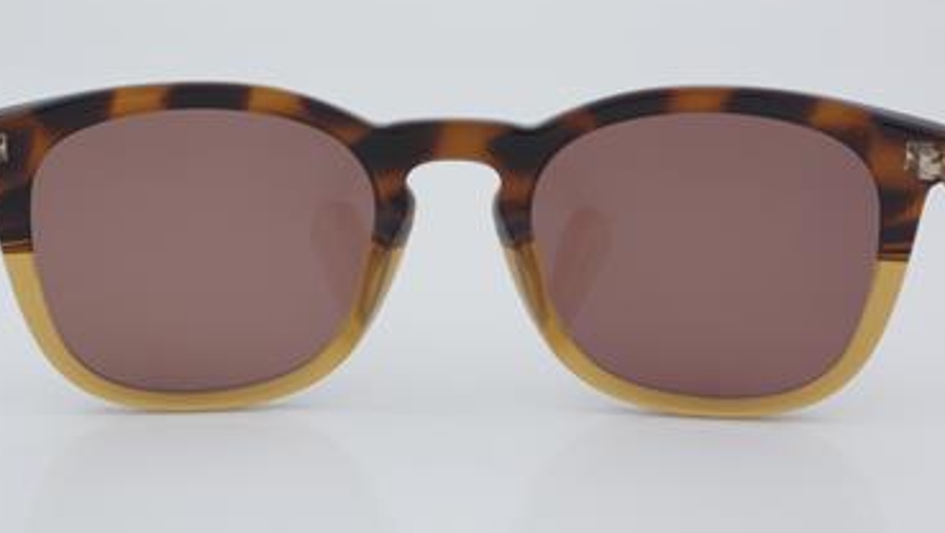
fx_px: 2346
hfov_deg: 22.8
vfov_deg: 13.0
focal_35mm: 94
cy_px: 223
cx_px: 453
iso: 100
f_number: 32
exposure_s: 1/4
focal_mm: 55
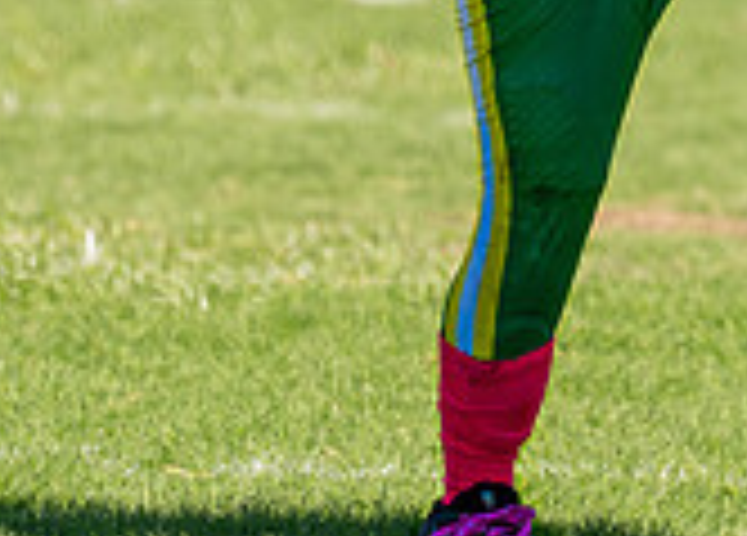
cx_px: 845
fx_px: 20986
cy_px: -154
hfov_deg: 2.0
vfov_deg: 1.5
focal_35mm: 988
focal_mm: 164
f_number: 2.8
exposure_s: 1/2500
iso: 160
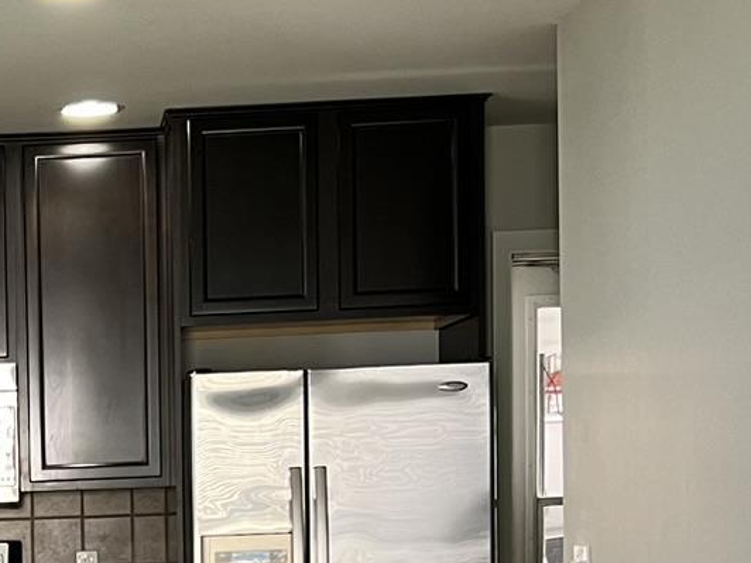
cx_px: -131
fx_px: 2170
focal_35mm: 100
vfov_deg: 14.4
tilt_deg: -5.3
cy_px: 666
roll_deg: +1.4
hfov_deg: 18.7
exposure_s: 1/60
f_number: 1.5
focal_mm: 5.7
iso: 100
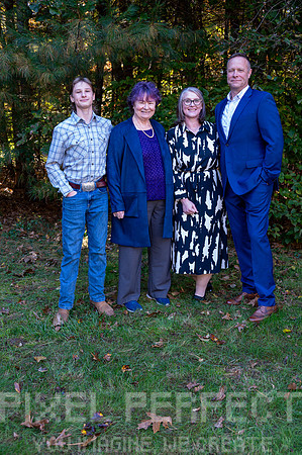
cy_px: 228
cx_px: 151
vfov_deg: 47.5
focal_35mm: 41
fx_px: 517
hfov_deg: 32.6
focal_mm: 41
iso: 640
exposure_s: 1/60
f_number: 5
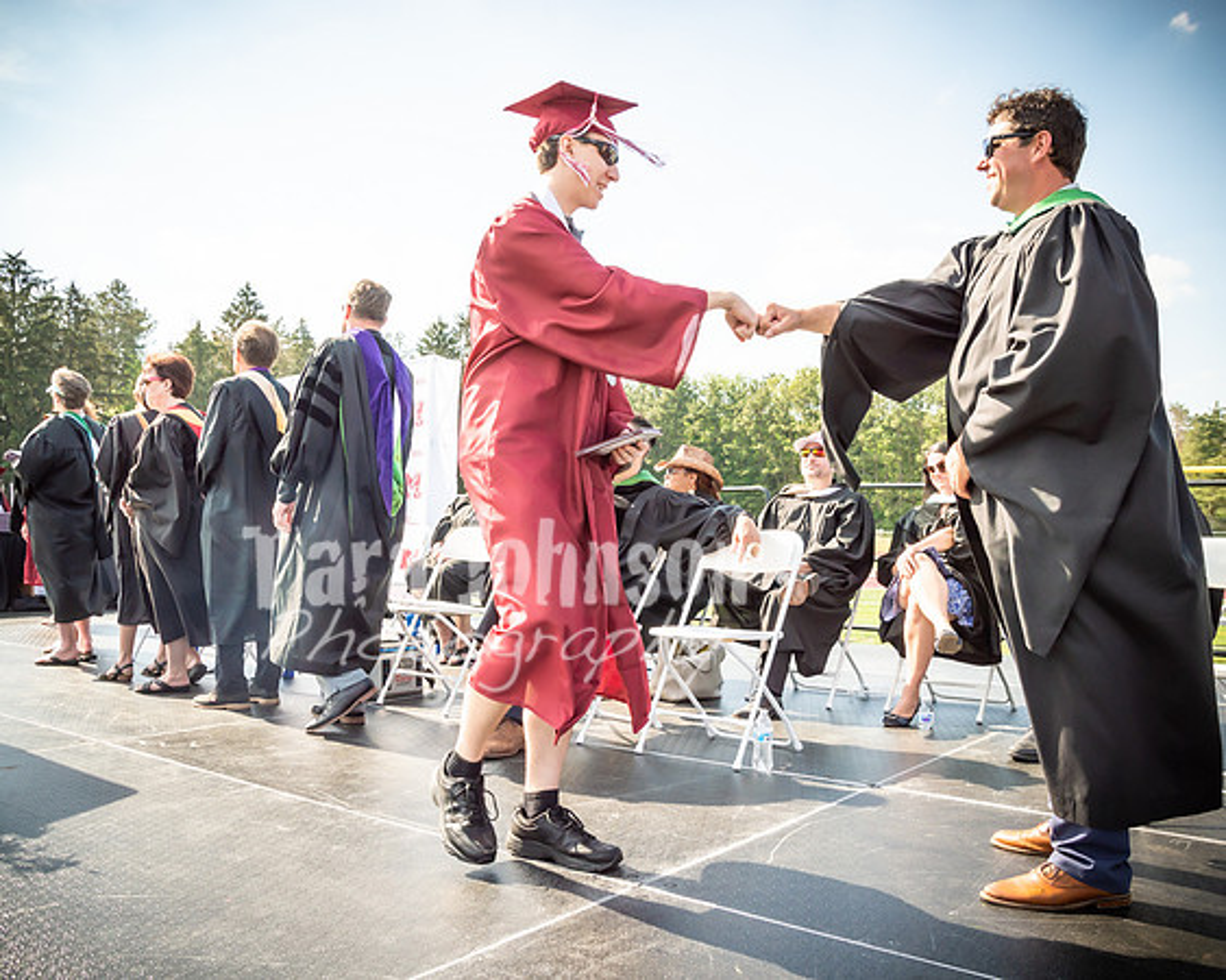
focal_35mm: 29
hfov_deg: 60.9
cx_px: 613
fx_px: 1043
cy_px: 490
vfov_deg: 50.3
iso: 200
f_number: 7.1
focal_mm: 17
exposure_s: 1/500
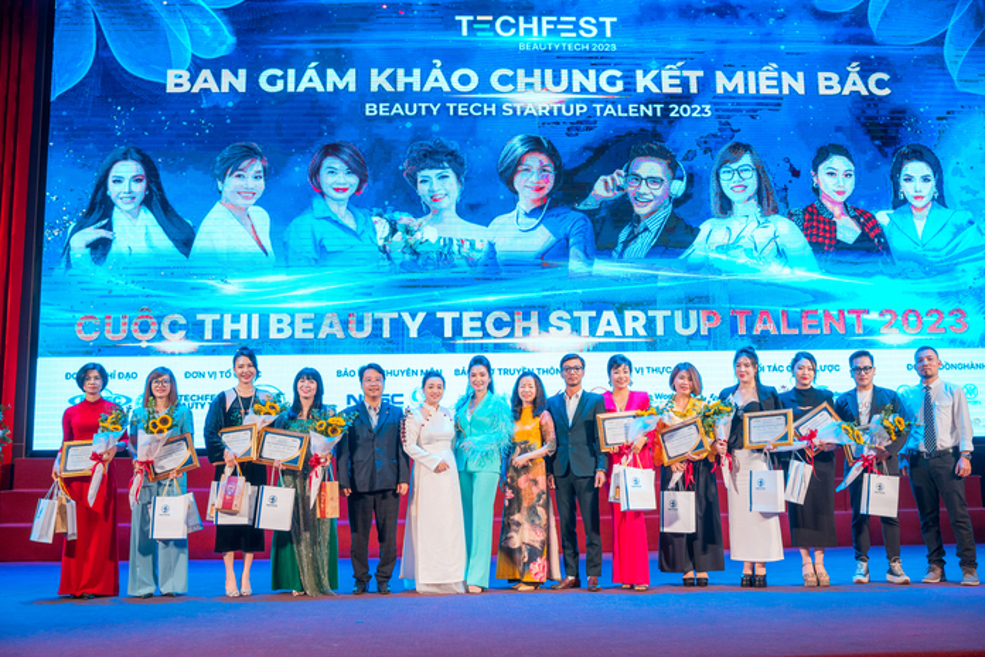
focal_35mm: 36
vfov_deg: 36.9
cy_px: 328
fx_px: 985
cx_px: 492
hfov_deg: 53.1
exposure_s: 1/160
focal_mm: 36
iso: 800
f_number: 4
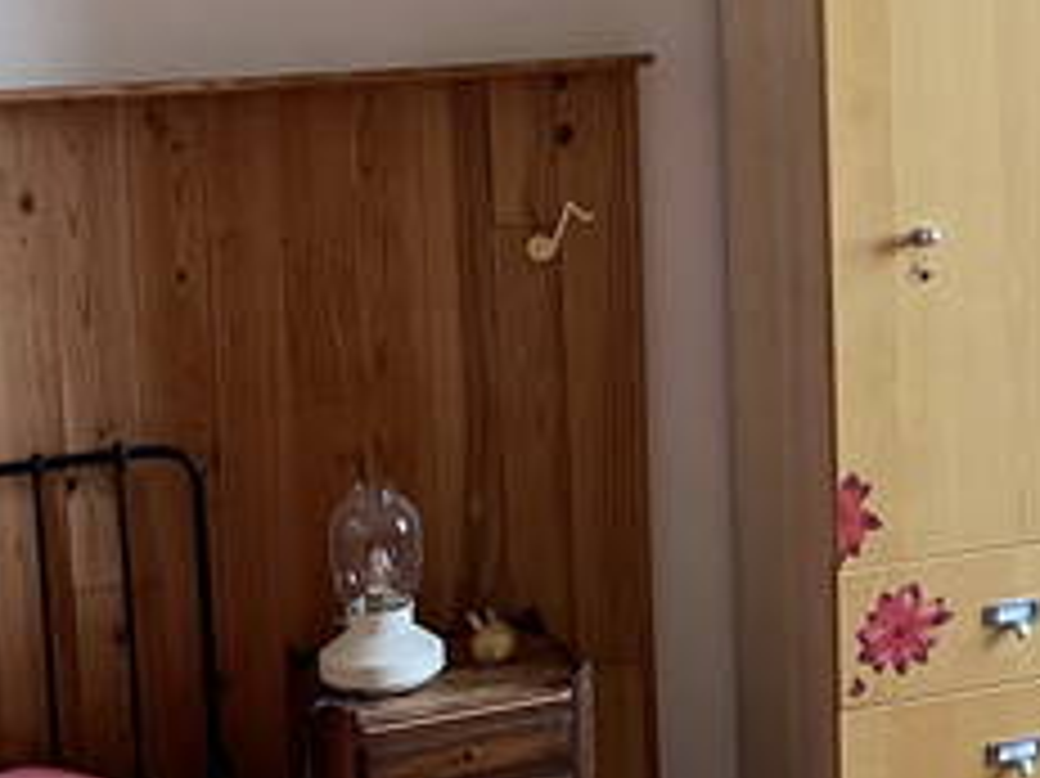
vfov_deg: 16.4
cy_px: 130
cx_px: 1049
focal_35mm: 89
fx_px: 2673
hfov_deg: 21.2
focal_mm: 4.2
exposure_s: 1/60
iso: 160
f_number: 1.6
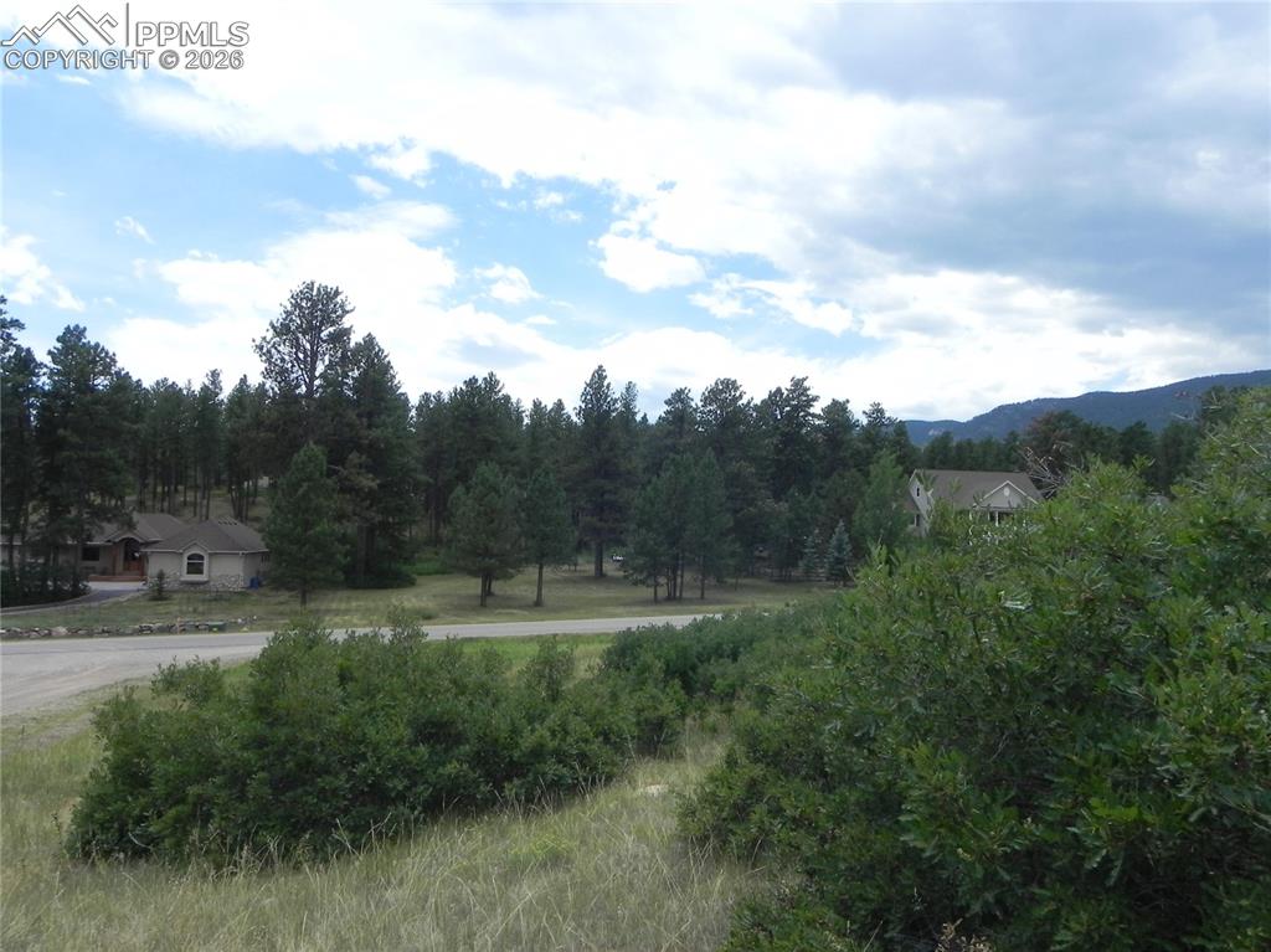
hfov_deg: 67.3
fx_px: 954
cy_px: 476
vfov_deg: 53.0
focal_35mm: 26
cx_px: 636
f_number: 7.1
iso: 160
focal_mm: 4.6
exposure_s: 1/348
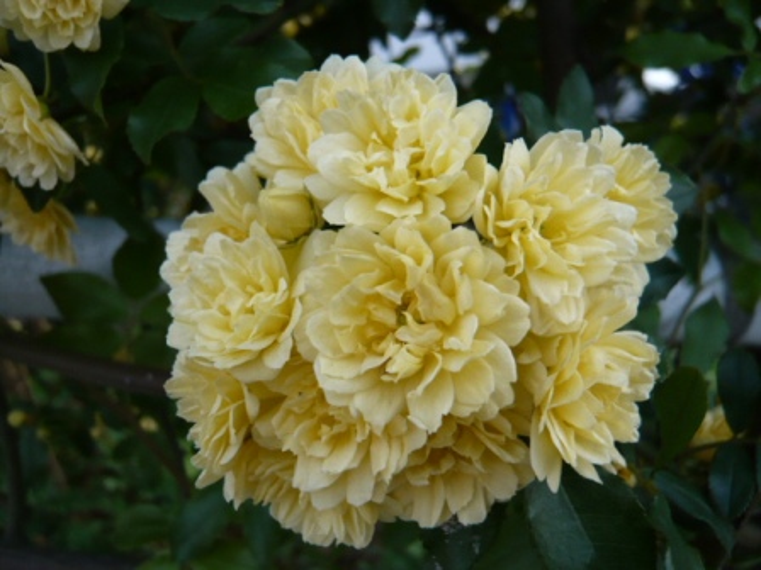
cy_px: 285
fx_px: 616
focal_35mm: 28
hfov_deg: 63.4
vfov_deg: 49.7
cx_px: 380
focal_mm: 4.6
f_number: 2.8
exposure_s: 1/100
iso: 100
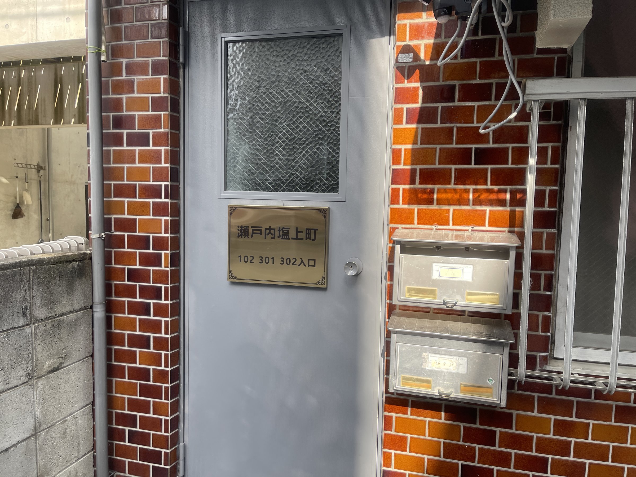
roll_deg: -2.5
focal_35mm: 25
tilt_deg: -5.3
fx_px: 459
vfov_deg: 54.9
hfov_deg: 69.4
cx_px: 318
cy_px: 238
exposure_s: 1/596
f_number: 1.6
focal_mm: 5.1
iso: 32
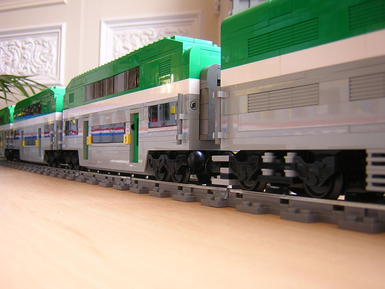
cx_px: 192
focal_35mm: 36
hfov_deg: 51.4
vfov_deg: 39.7
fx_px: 400
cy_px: 144
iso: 100
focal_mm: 4.7
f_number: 2.6
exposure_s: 1/5.8
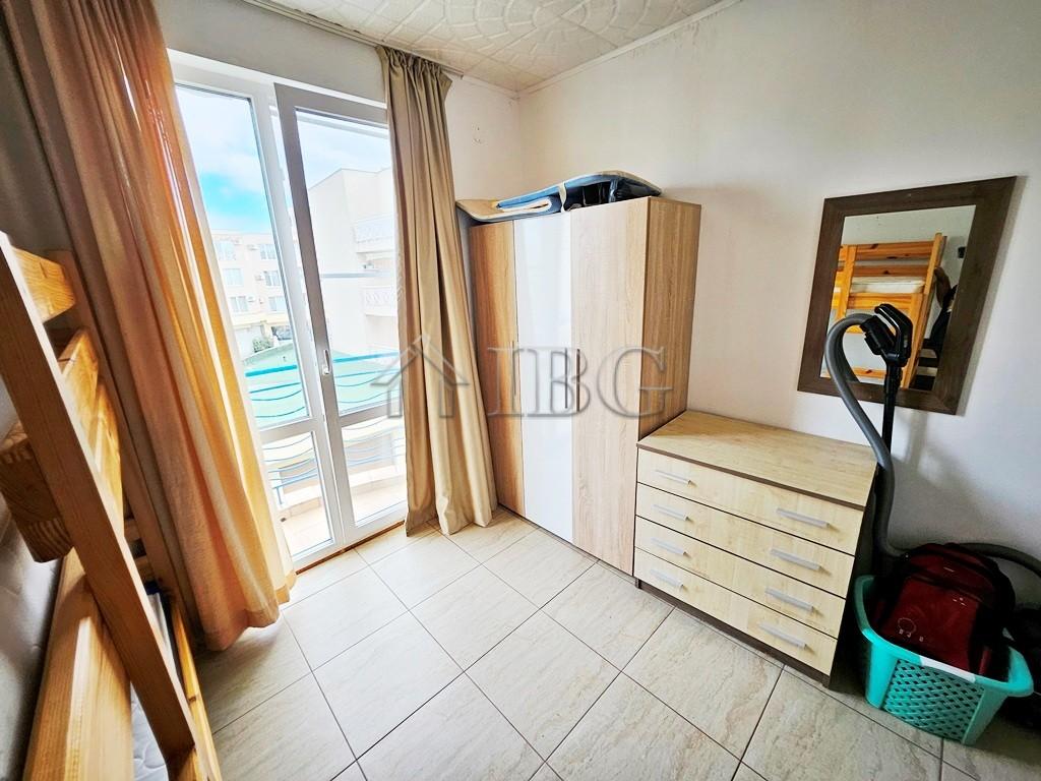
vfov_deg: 89.9
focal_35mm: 13
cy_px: 390
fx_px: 391
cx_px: 520
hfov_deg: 106.2
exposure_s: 1/50
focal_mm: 1.7
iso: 32
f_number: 2.2
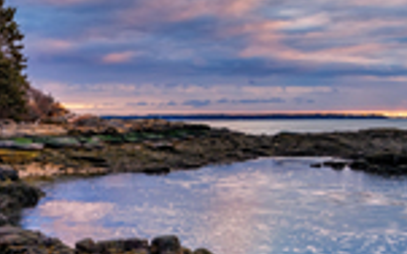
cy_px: 249
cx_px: 40
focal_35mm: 65
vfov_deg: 19.4
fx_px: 720
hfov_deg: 30.2
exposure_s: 1/1.25
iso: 125
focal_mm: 16
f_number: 16
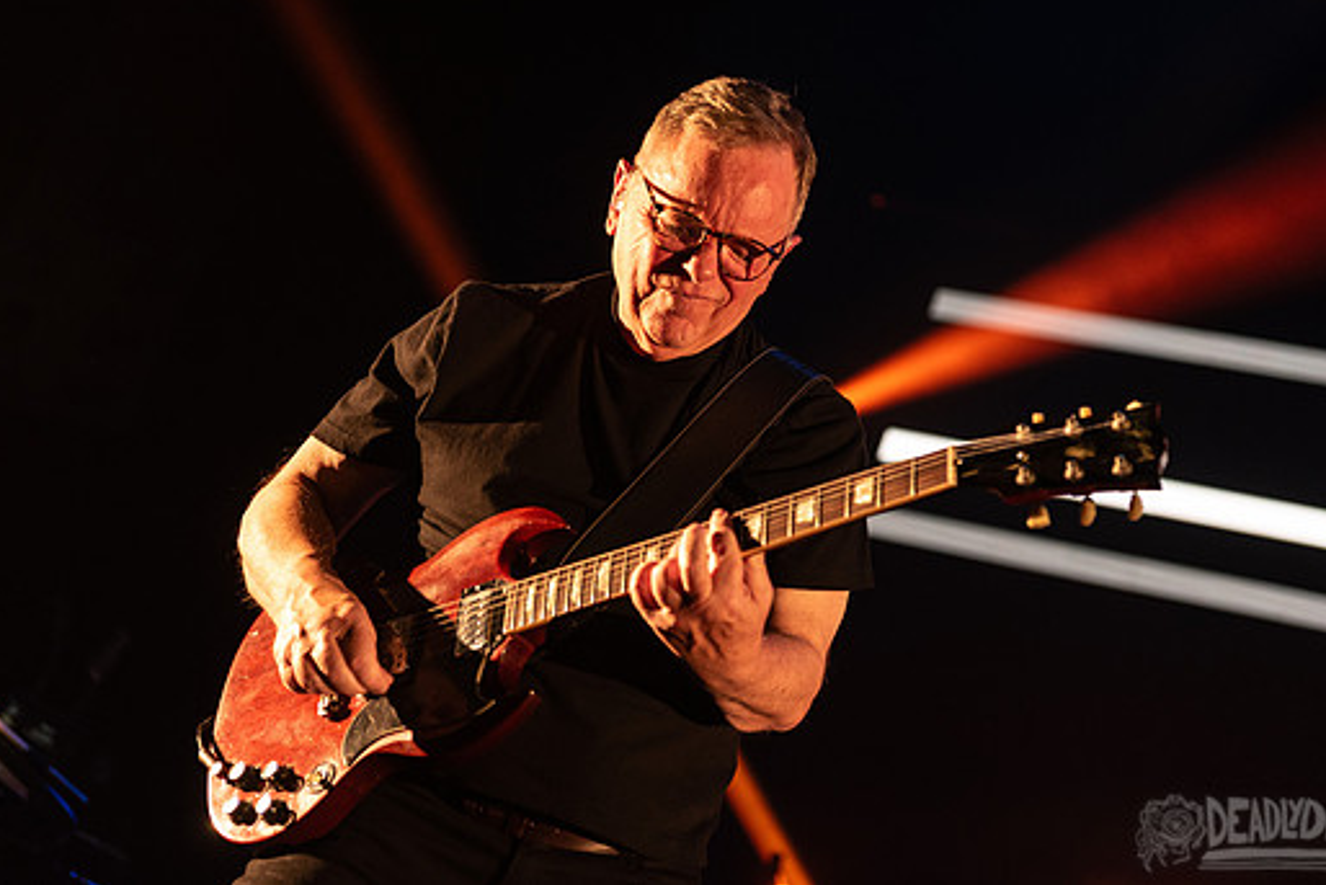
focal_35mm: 79
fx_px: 2910
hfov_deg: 25.7
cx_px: 694
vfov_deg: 17.3
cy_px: 388
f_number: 3.2
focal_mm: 70
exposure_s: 1/500
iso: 2000
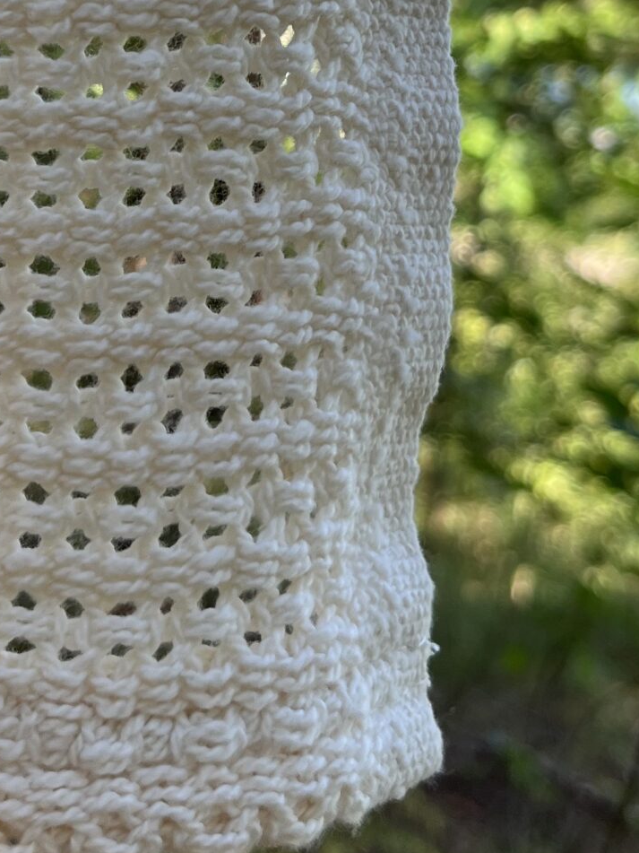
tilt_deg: -5.3
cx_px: 232
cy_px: 144
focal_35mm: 70
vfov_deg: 27.1
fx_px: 1723
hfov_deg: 21.0
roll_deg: +1.1
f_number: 1.6
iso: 32
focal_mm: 5.1
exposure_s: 1/146
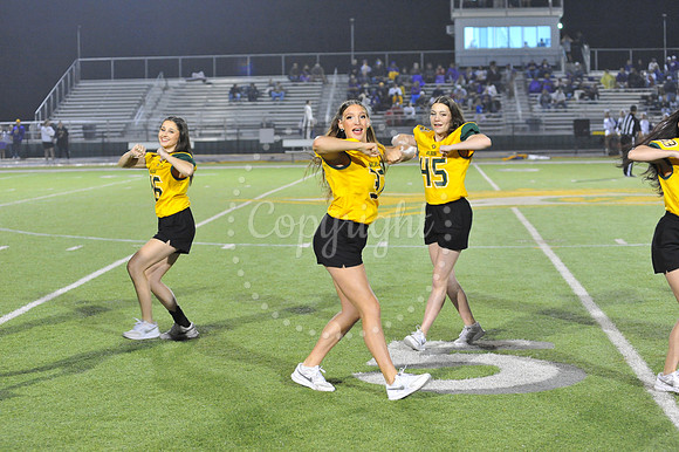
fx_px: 1508
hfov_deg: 25.4
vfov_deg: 17.0
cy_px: 226
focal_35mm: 80
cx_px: 340
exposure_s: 1/160
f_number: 4
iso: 4000
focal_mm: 80
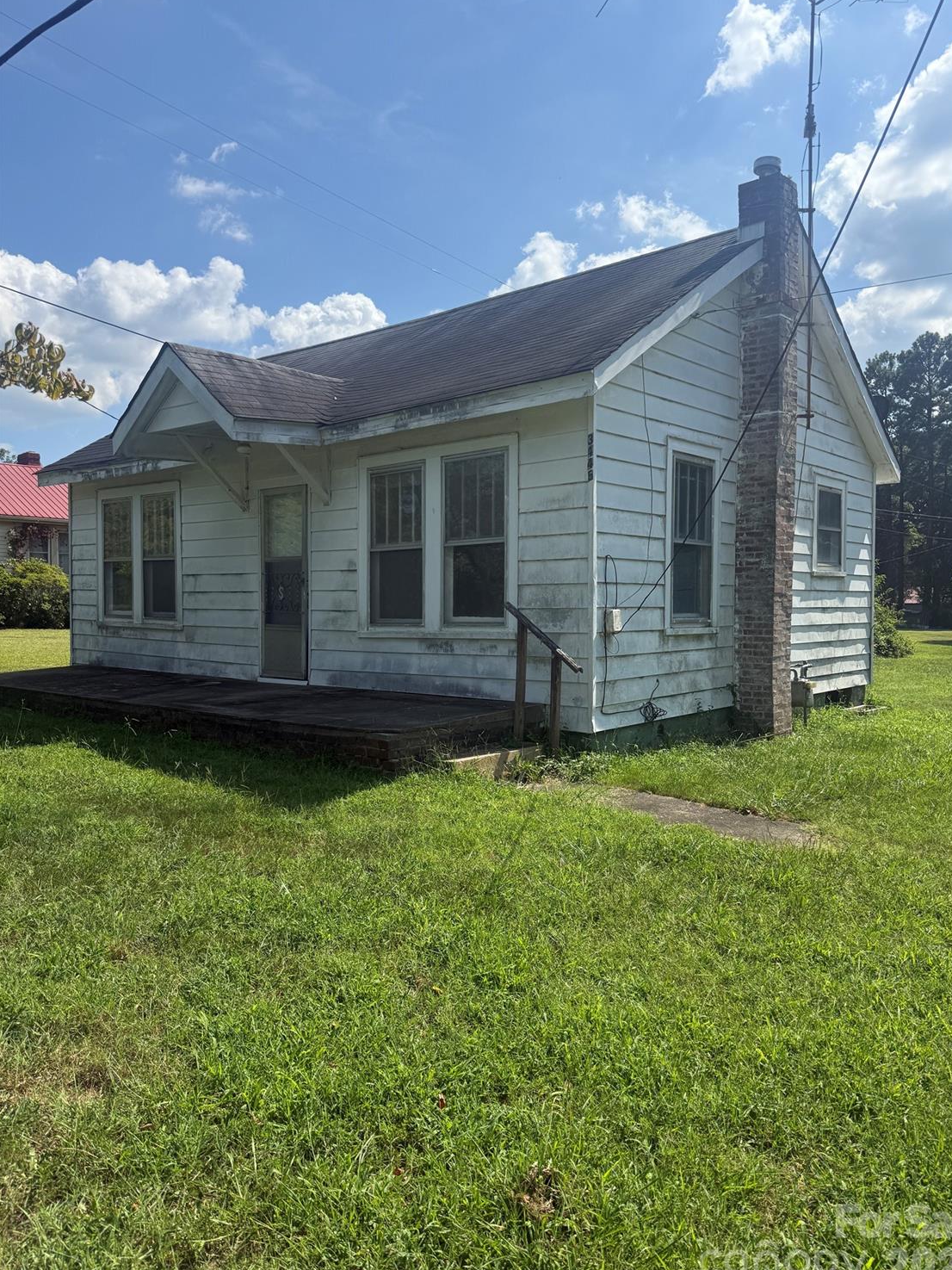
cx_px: 494
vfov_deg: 69.4
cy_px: 638
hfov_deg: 54.9
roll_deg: -0.9
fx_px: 917
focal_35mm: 25
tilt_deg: -1.4
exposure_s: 1/5319
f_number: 1.78
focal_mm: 6.76
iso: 80
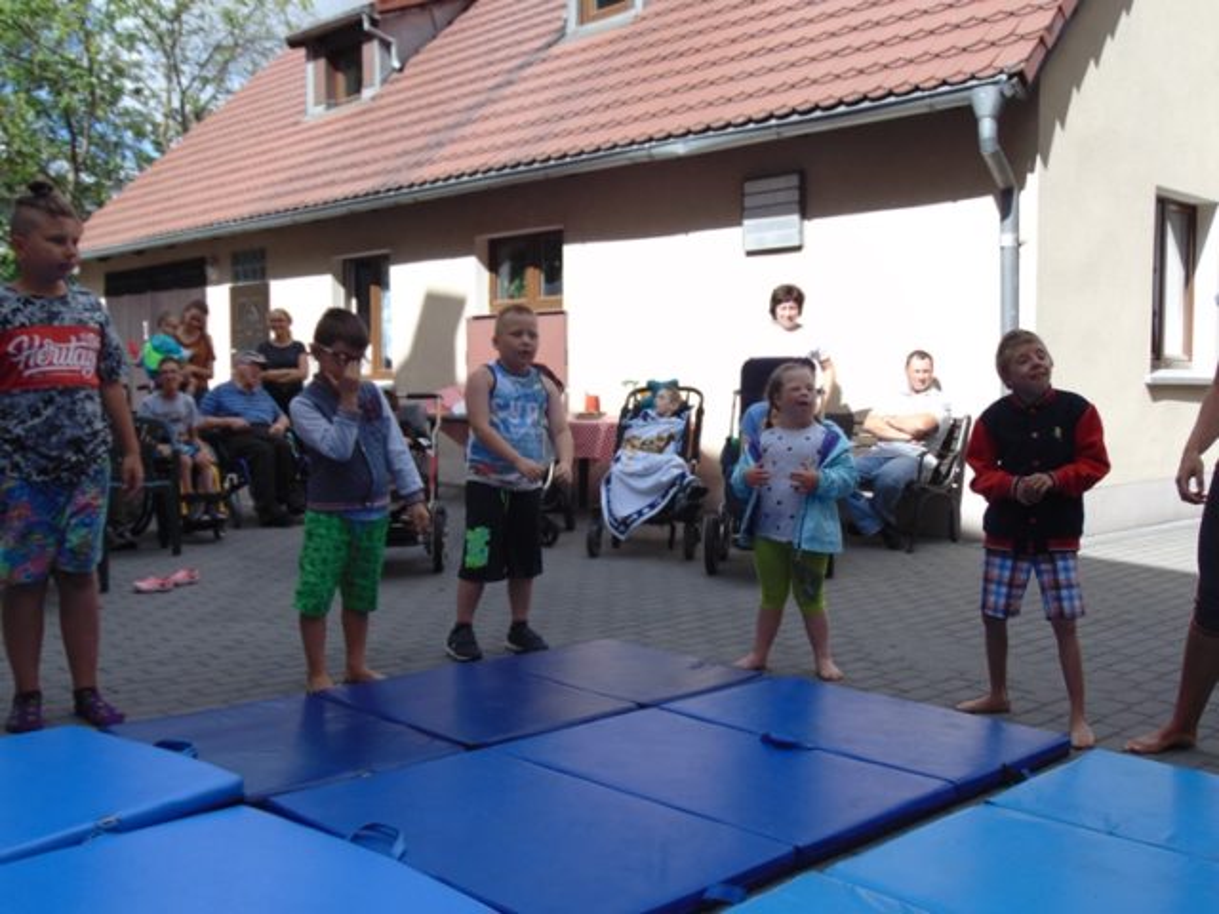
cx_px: 610
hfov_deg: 52.6
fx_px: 1233
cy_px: 457
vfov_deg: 40.7
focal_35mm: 35
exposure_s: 1/640
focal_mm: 6.3
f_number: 3.2
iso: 80
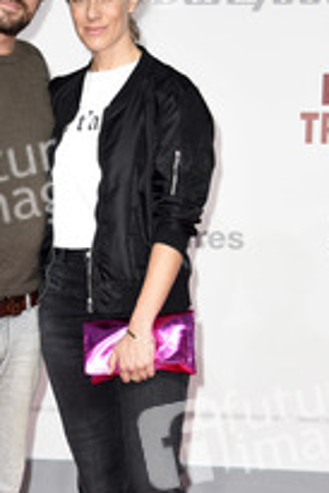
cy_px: 313
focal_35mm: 176
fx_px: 2408
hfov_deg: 7.8
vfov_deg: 11.7
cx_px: 44
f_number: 5.3
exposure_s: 1/200
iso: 400
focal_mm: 90
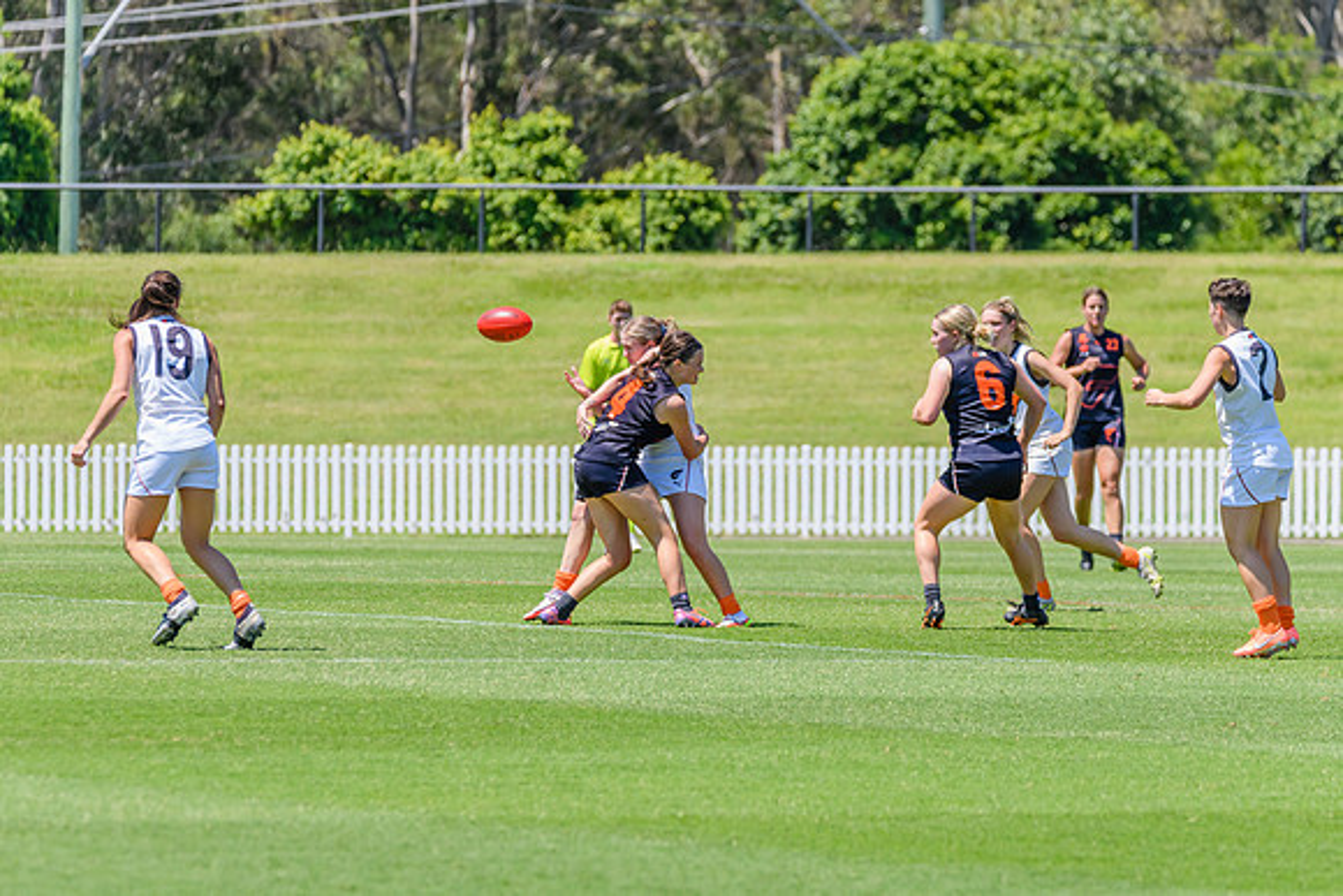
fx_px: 13215
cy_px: 529
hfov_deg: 5.8
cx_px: 638
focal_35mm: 354
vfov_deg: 3.9
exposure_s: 1/2000
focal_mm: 300
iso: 800
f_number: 7.1
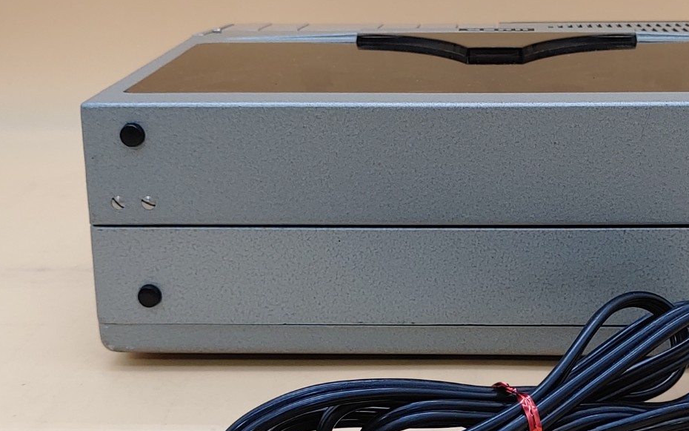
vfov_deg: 20.2
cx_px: 493
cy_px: 302
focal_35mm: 64
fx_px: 1202
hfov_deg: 31.6
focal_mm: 4.36
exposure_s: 1/74
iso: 50
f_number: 1.8
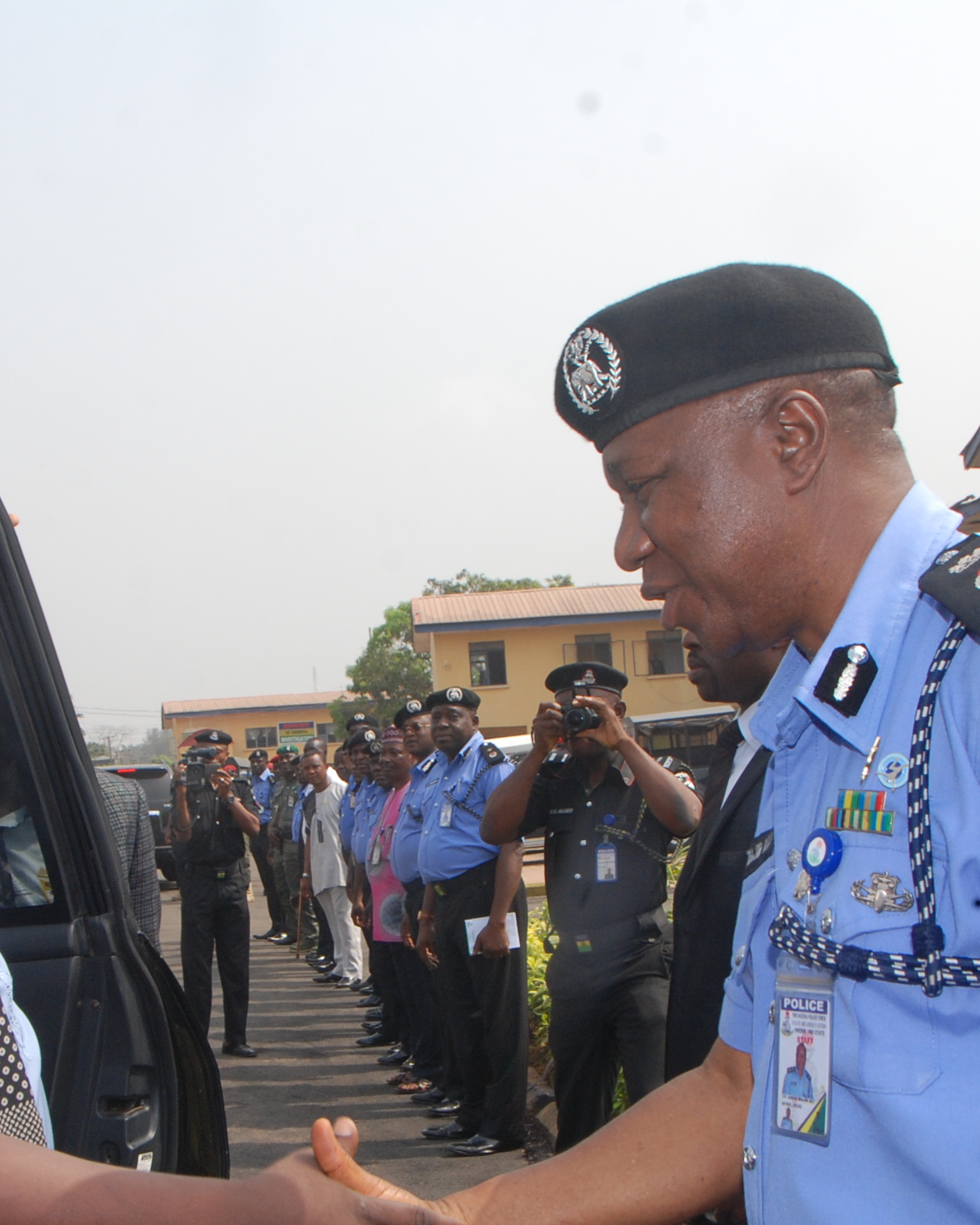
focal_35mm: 52
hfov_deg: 29.1
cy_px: 735
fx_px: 1885
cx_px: 432
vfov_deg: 35.9
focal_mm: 20
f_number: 13
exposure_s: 1/200
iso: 320
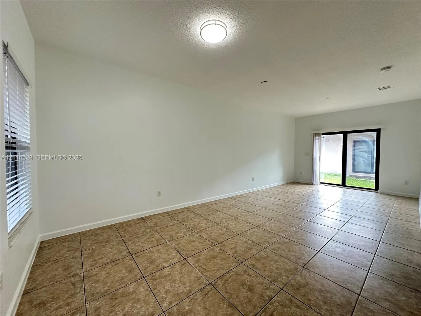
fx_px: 170
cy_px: 158
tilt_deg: -1.6
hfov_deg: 102.1
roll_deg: -0.8
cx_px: 210
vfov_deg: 85.7
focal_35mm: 14
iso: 250
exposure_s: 1/120
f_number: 2.2
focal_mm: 2.22
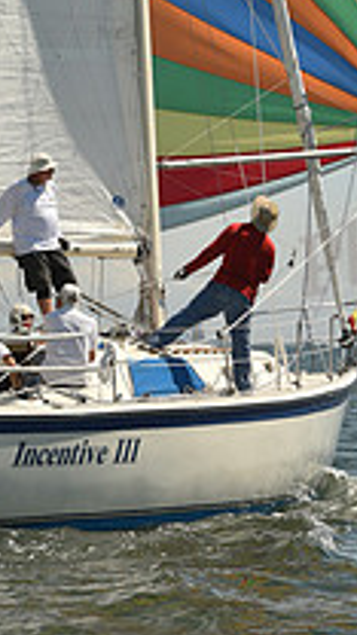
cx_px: 142
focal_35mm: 205
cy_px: -208
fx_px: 3450
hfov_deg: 5.9
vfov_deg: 10.3
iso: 320
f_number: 10
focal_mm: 70
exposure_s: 1/1250
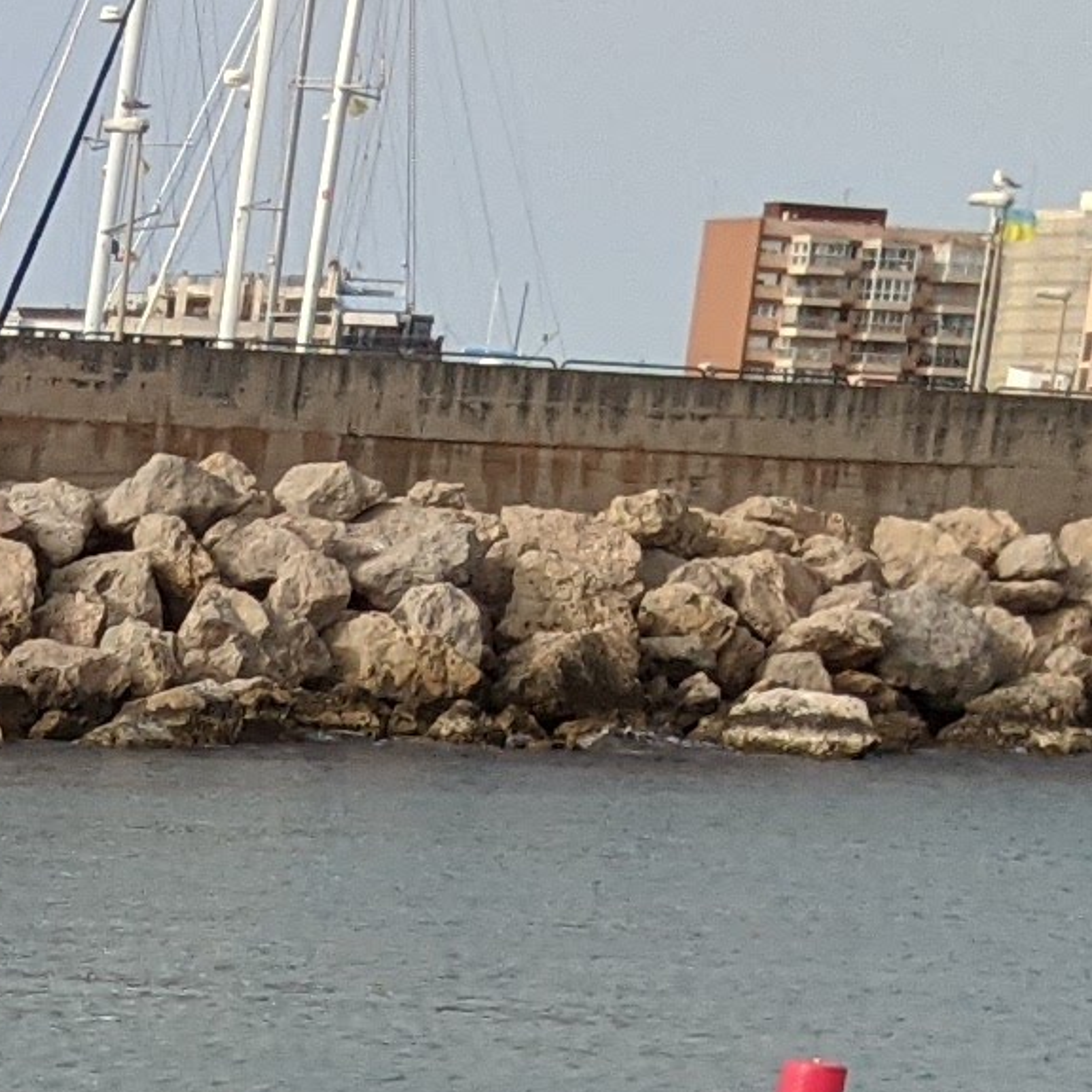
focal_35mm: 167
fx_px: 5960
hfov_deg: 9.5
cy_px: 2440
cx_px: -1333
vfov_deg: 9.5
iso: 44
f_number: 1.8
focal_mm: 4.44
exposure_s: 1/2597
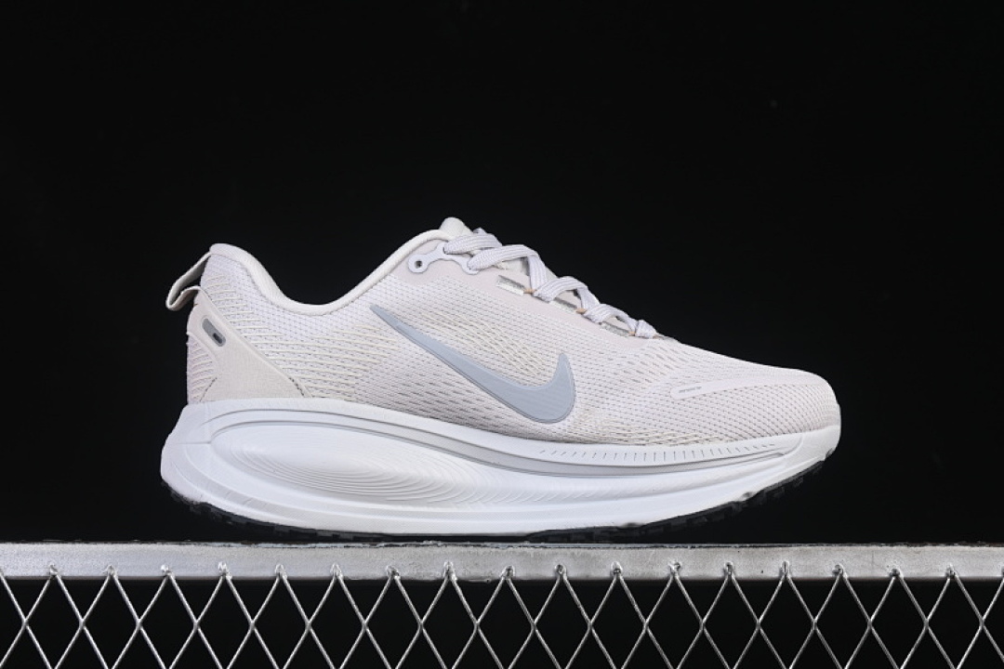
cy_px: 334
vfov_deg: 18.2
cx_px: 502
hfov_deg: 27.0
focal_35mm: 75
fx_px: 2092
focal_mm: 50
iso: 160
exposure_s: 1/80
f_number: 8
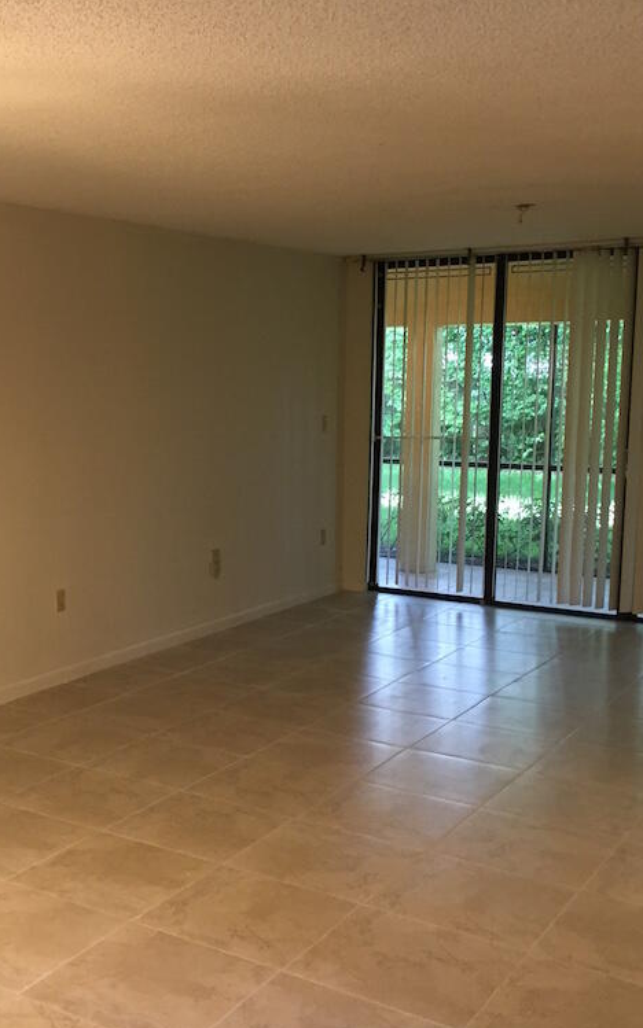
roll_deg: -1.6
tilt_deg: -6.3
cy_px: 519
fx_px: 1178
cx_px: 137
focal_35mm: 42
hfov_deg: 29.9
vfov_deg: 47.2
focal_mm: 4.15
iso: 125
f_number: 2.2
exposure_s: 1/30
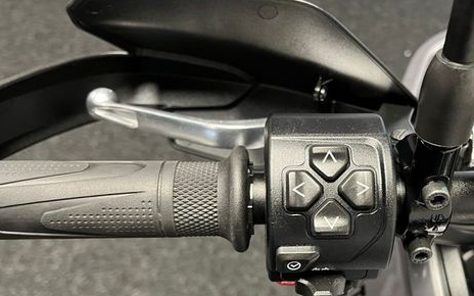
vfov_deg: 33.2
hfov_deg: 50.7
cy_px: 205
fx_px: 491
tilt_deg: -52.9
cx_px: 312
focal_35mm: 38
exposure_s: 1/33
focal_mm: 5.1
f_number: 1.6
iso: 400
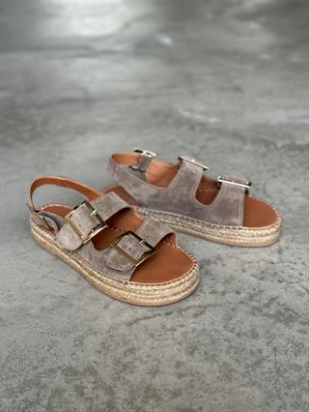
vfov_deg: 39.6
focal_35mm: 48
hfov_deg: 30.3
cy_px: 206
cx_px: 154
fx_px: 571
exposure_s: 1/112
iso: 100
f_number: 1.78
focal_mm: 6.76
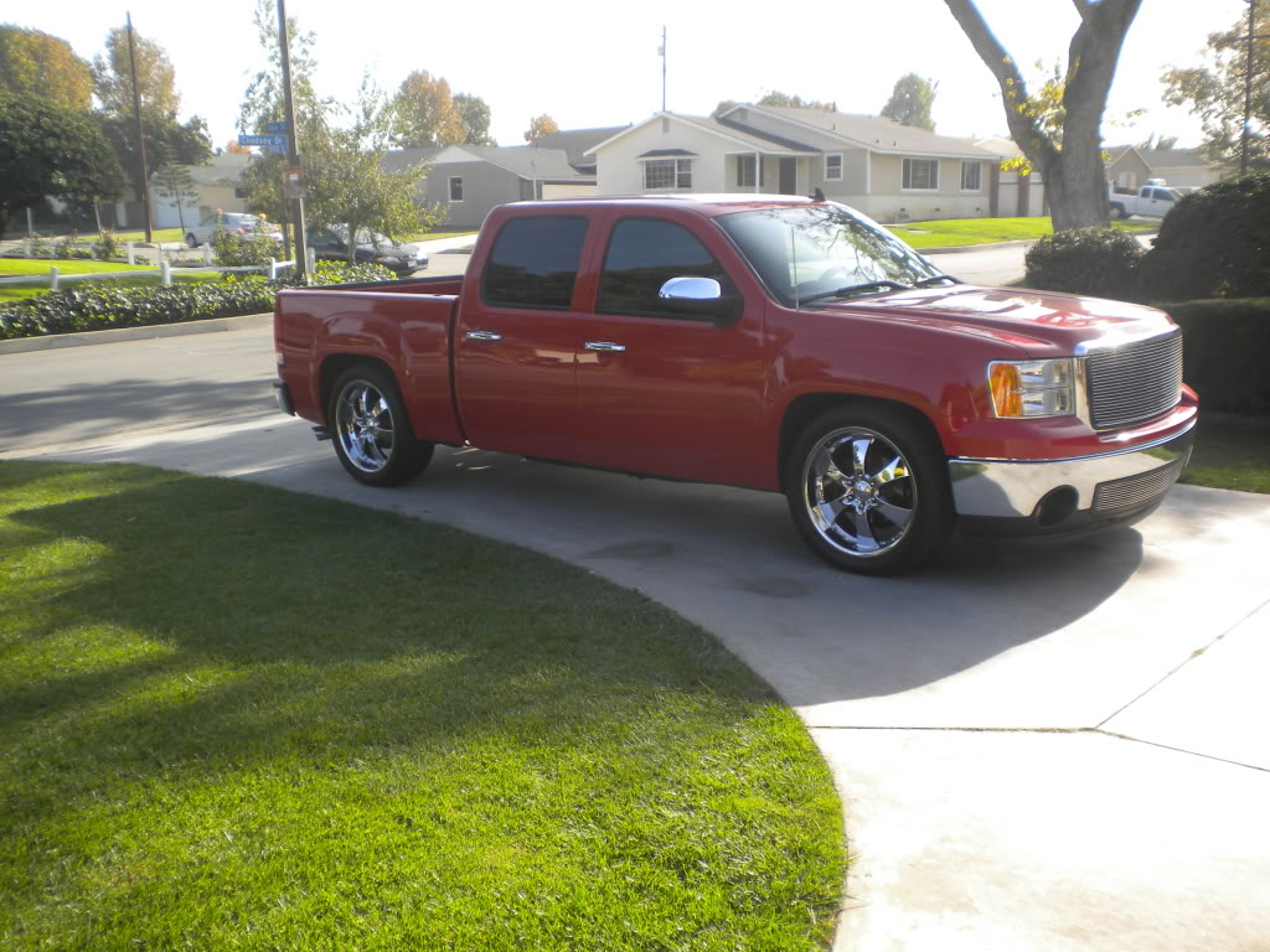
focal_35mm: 35
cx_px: 635
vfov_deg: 40.7
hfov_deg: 52.6
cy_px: 476
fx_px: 1284
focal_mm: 6.3
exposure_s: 1/215
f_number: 4.6
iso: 80
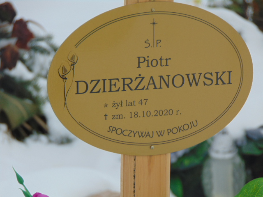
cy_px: 98
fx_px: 2332
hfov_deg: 6.5
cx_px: 132
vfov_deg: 4.8
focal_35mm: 307
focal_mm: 55.1
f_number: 4.2
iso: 80
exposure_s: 1/400
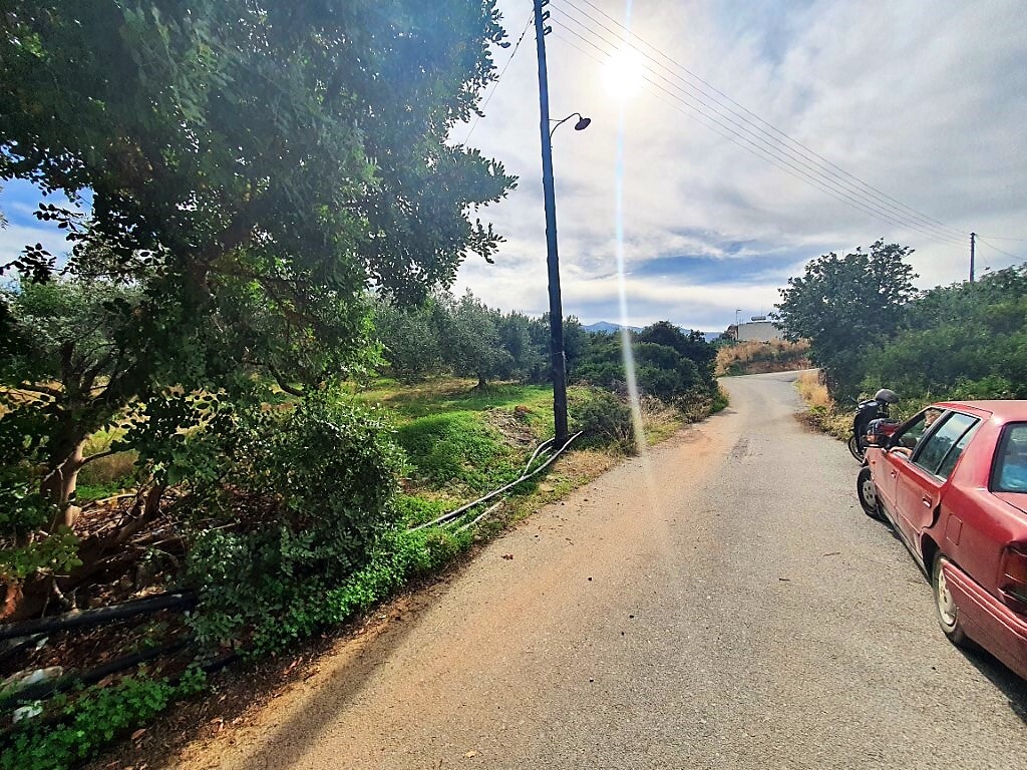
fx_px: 386
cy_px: 385
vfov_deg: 89.9
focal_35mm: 13
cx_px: 514
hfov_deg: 106.2
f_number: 2.2
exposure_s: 1/1756
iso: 50
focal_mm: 1.8
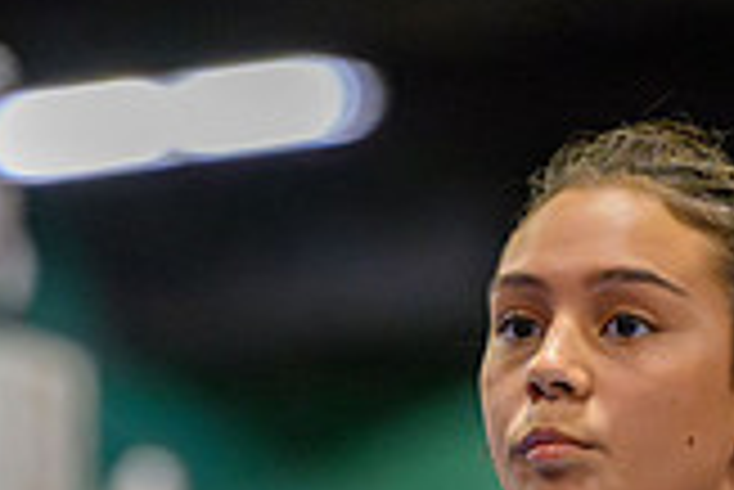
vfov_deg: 1.9
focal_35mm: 711
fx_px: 14509
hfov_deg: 2.9
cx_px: 608
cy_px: 802
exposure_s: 1/800
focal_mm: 200
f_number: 4
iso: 20000
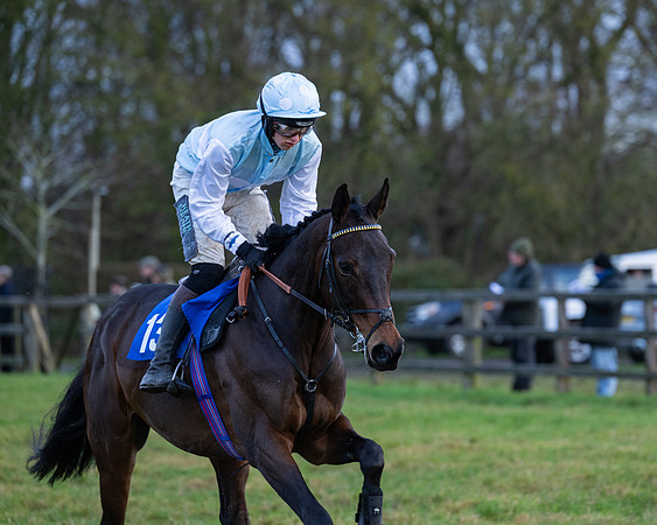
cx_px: 340
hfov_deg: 9.8
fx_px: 3831
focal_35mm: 197
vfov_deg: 7.8
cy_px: 262
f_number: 4
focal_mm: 175
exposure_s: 1/500
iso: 800
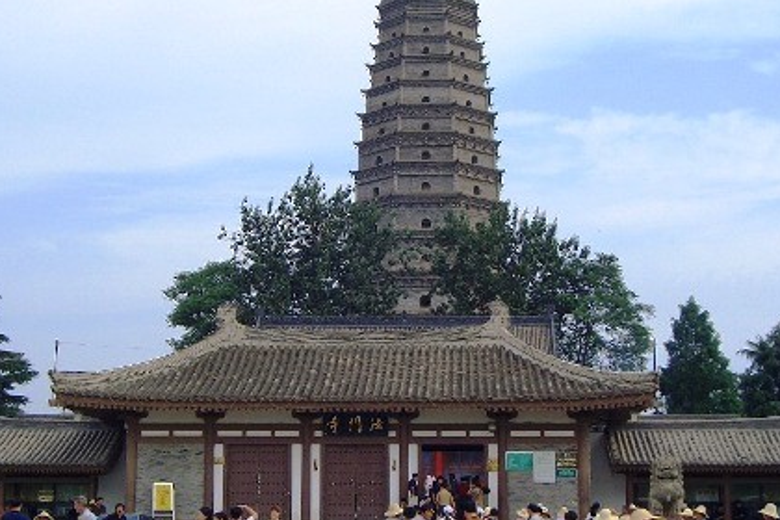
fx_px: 1322
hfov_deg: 32.9
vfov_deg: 22.3
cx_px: 375
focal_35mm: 61
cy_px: 267
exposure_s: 1/250
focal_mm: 11.4
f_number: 5.6
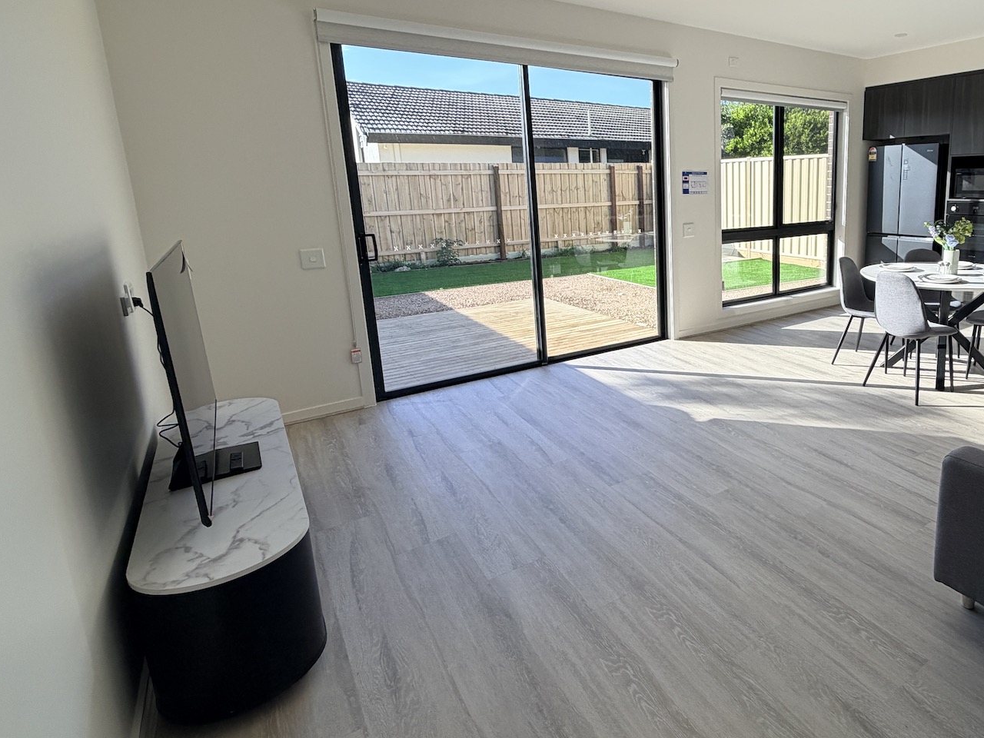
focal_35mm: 21
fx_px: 597
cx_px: 706
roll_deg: +0.5
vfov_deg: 62.9
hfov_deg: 74.7
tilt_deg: -10.8
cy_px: 295
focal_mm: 2.22
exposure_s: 1/502
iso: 64
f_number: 2.2
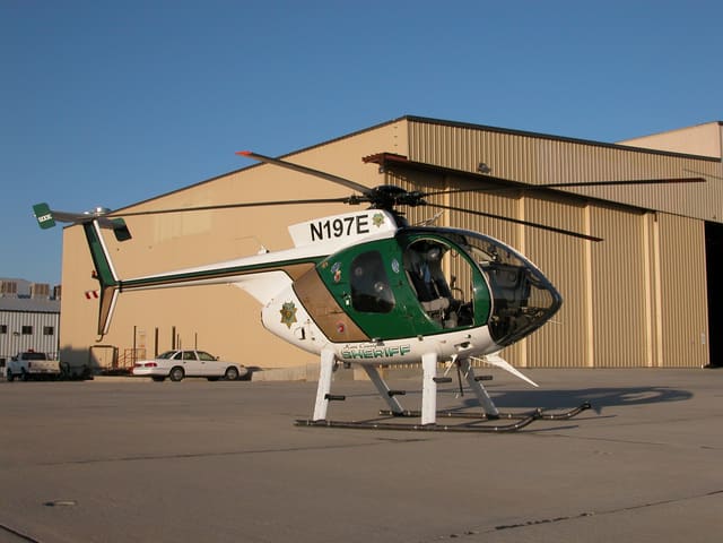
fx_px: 961
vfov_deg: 31.5
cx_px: 362
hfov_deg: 41.2
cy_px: 272
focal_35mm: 46
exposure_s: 1/463
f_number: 7.5
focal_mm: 11.6
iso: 100
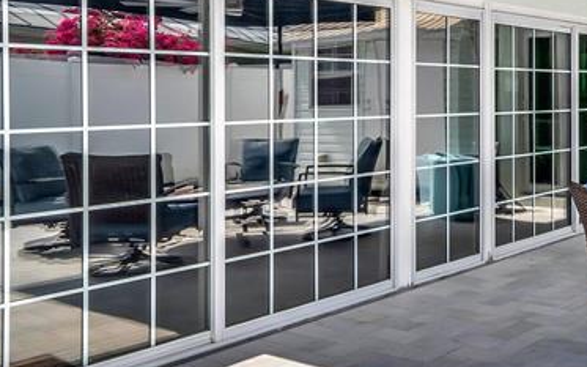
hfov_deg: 37.2
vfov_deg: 30.2
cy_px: 112
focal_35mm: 42
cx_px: 686
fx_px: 672
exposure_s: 1/1250
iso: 500
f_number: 8
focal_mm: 10
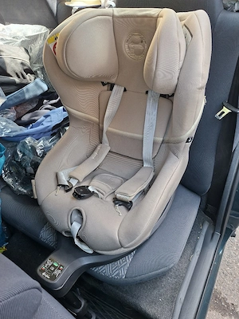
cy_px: 160
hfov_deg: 58.9
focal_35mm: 23
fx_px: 212
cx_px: 120
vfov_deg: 73.9
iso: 50
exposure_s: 1/100
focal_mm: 5.54
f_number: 1.8
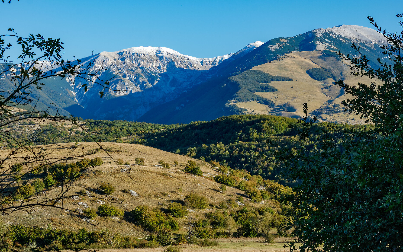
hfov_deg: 25.8
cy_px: 127
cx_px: 194
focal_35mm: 80
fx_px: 879
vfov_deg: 16.3
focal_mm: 50
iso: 200
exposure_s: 1/125
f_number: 11
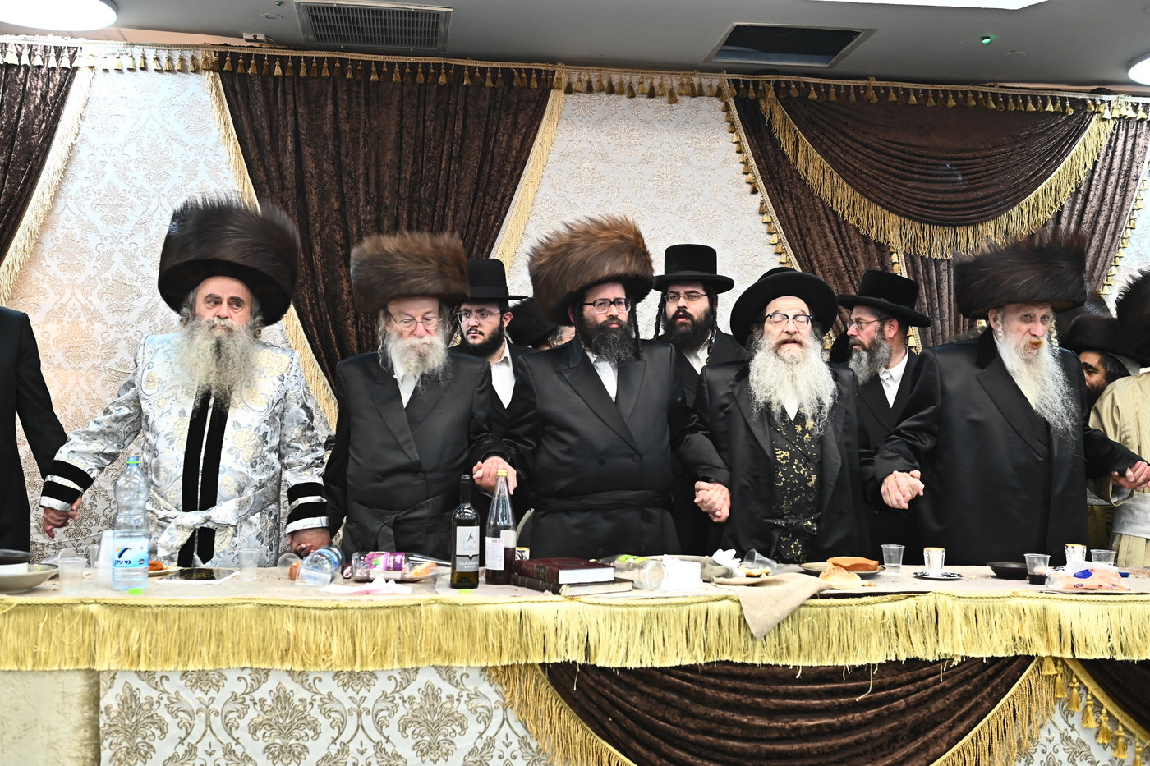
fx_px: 1278
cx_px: 575
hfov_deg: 48.5
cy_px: 383
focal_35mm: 40
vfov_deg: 33.4
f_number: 4.5
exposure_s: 1/200
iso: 2000
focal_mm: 40
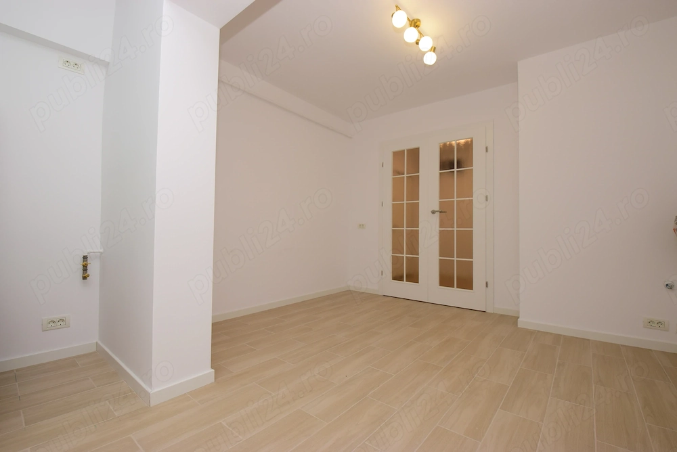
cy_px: 226
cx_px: 338
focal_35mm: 15
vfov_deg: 77.4
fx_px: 282
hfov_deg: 100.4
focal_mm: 10
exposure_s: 1/60
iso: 400
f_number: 8
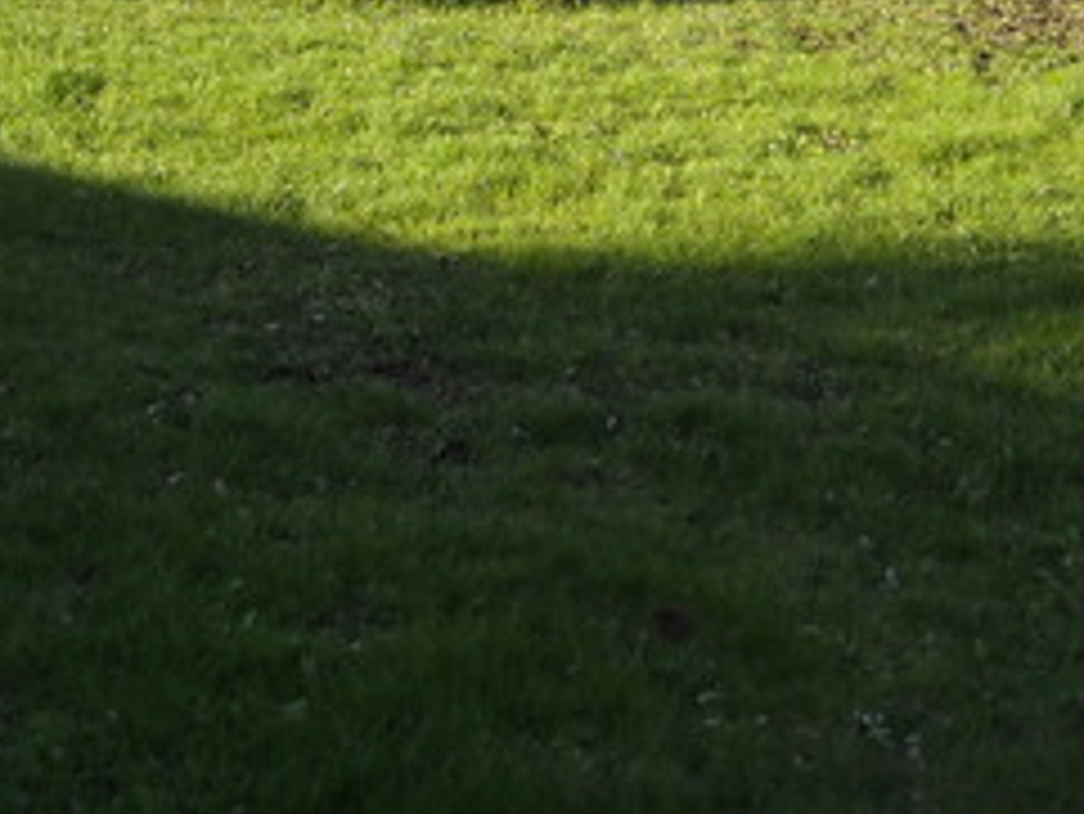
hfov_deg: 21.0
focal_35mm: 93
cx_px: 724
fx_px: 2914
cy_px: -153
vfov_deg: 15.4
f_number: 2.8
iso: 64
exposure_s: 1/284
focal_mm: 5.7
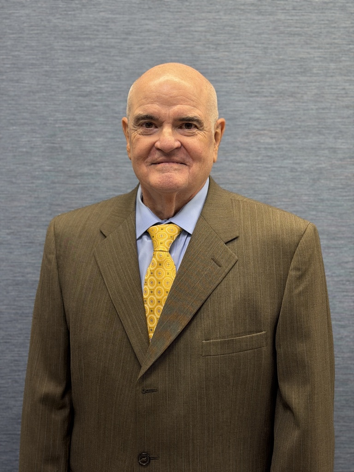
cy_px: 236
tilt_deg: -3.3
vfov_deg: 39.7
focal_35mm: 48
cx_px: 177
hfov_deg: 30.3
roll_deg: -0.6
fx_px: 654
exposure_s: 1/120
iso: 80
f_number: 1.78
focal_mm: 6.76
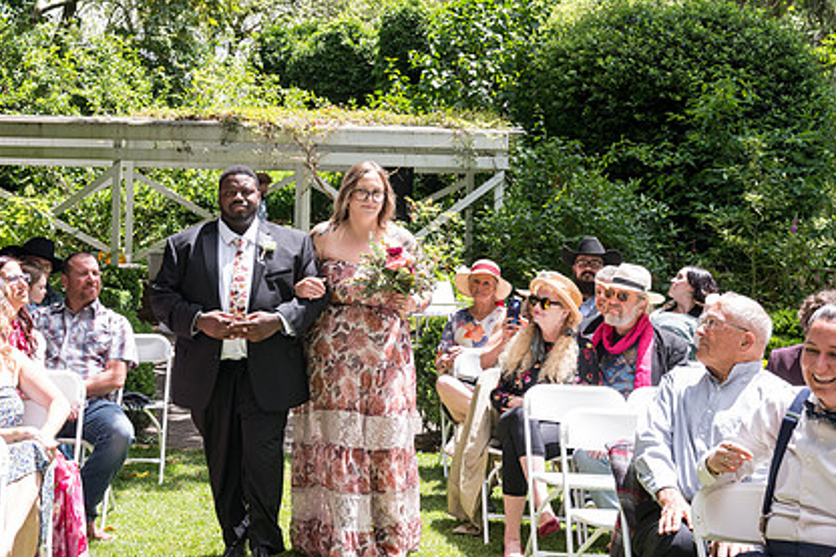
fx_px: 1555
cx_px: 291
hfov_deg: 29.9
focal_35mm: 67
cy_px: 216
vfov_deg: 20.3
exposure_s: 1/400
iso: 640
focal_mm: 48
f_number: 7.1
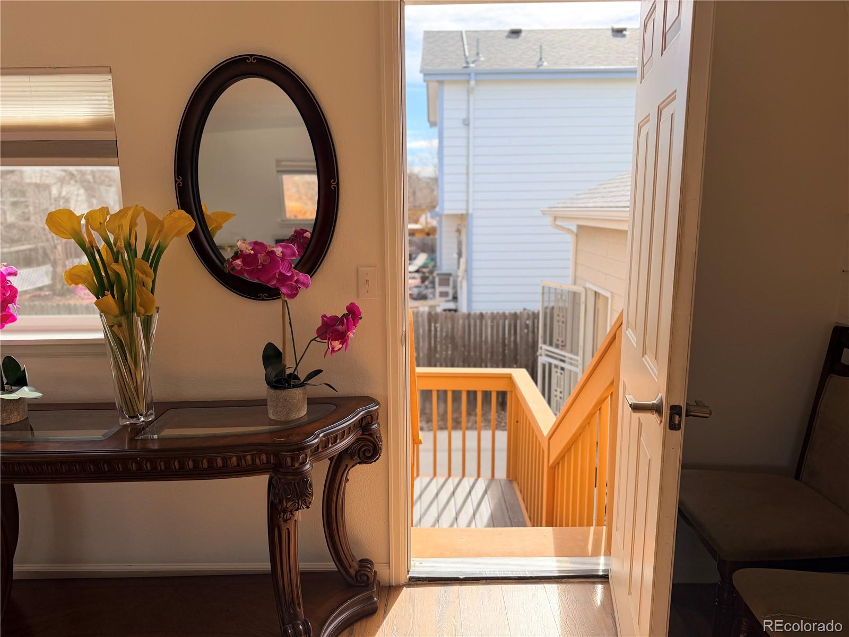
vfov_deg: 56.8
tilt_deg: -9.9
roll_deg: +0.6
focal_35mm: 24
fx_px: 589
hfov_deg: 71.6
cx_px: 424
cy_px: 318
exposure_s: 1/1361
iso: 80
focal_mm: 6.76
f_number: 1.78
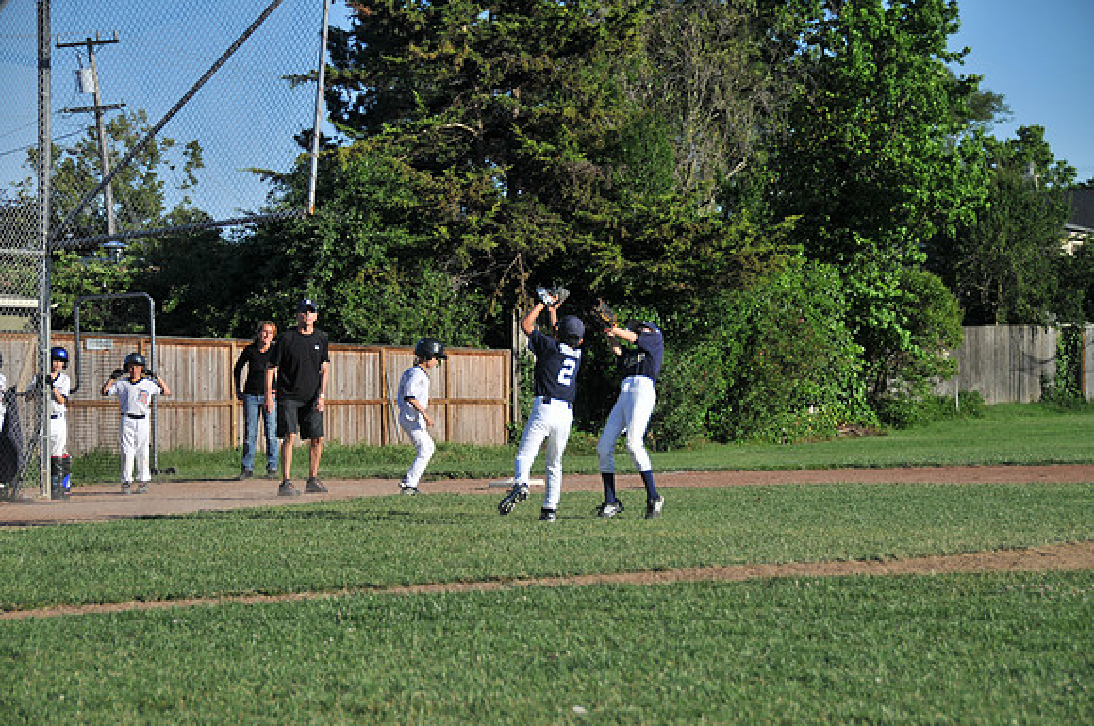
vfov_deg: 15.1
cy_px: 363
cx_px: 547
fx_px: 2731
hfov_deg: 22.7
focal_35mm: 90
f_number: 4.8
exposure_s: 1/500
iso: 200
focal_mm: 60
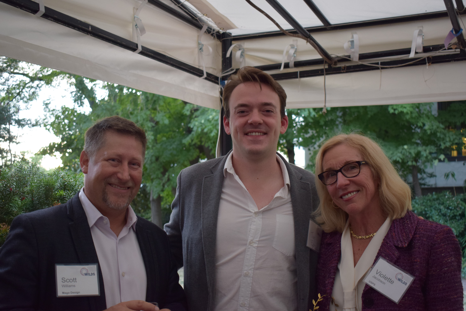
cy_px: 156
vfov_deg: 29.9
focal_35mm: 45
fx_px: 583
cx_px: 233
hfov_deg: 43.6
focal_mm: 30
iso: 720
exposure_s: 1/60
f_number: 4.2
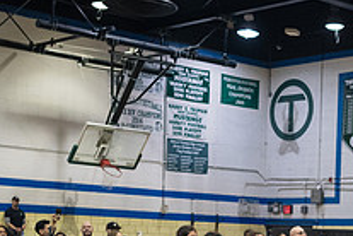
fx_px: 961
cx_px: 288
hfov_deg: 20.6
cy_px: 290
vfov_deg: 13.5
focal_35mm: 98
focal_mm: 35
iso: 5000
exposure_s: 1/500
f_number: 3.2
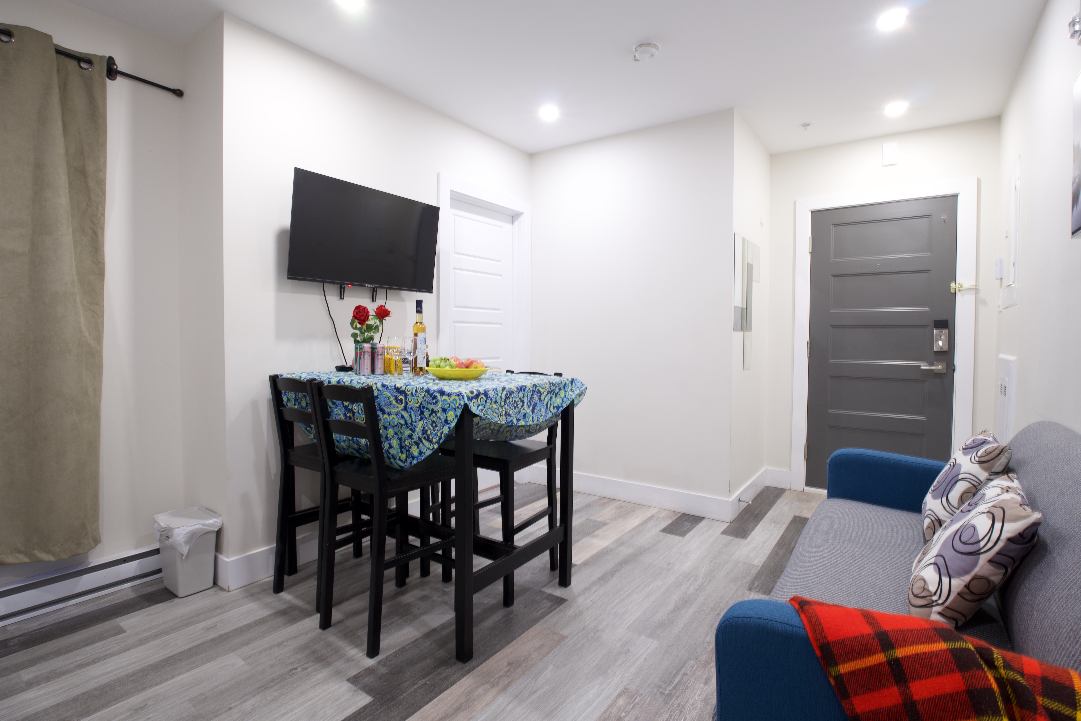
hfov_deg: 95.0
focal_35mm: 16
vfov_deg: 72.1
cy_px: 360
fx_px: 495
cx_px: 540
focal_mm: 11
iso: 100
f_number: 8
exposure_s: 1.5
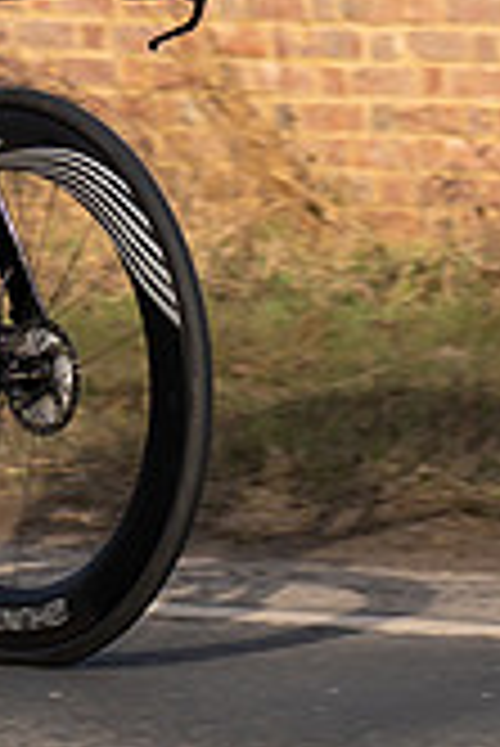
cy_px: -240
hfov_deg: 2.6
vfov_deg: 3.9
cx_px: -154
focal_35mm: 525
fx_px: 10914
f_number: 4
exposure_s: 1/800
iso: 100
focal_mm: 70
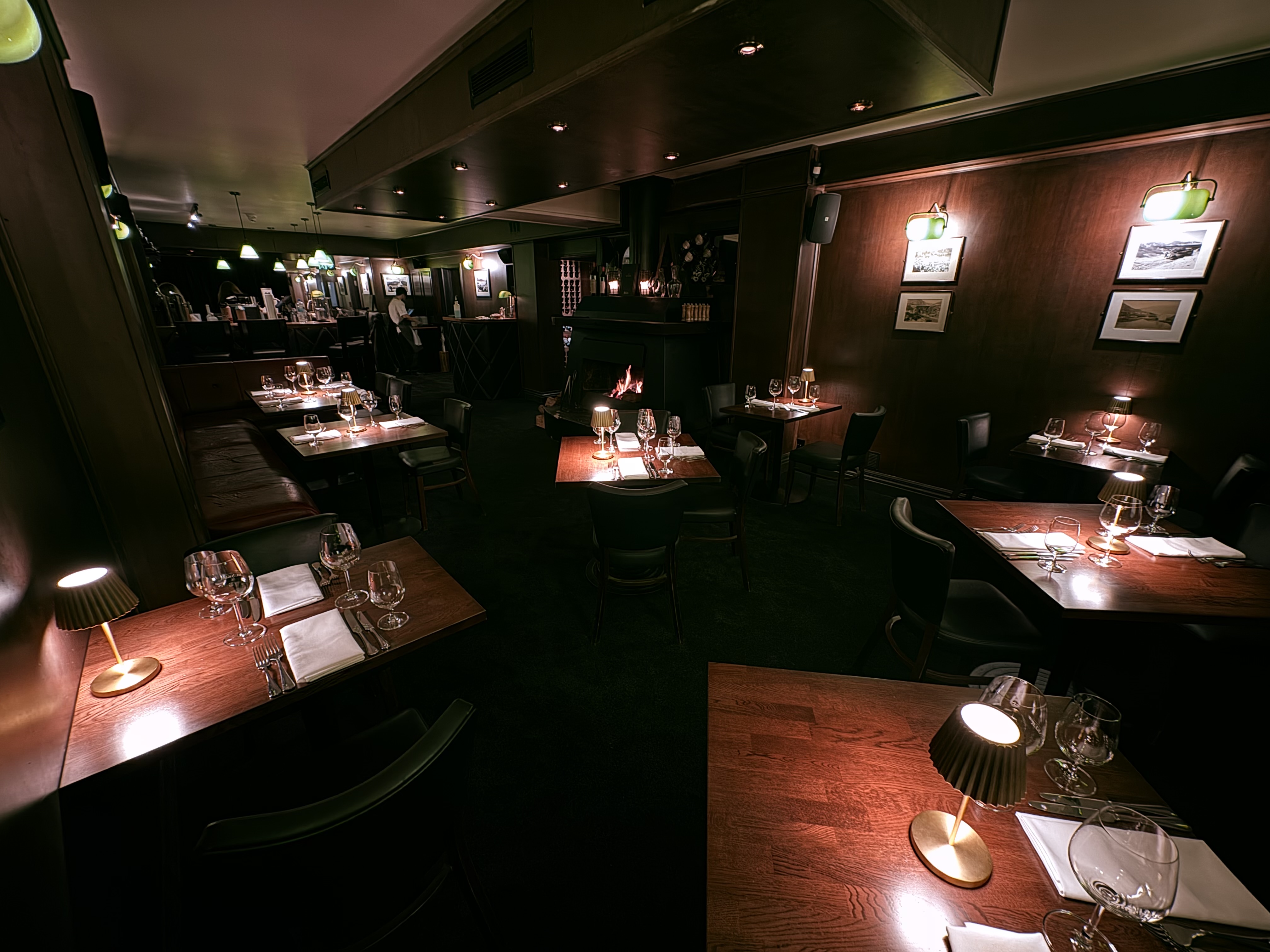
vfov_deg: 85.7
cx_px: 635
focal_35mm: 14
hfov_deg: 102.1
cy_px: 476
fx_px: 514
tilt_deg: -20.0
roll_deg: -0.2
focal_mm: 2.22
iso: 400
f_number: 2.2
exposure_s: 1/8
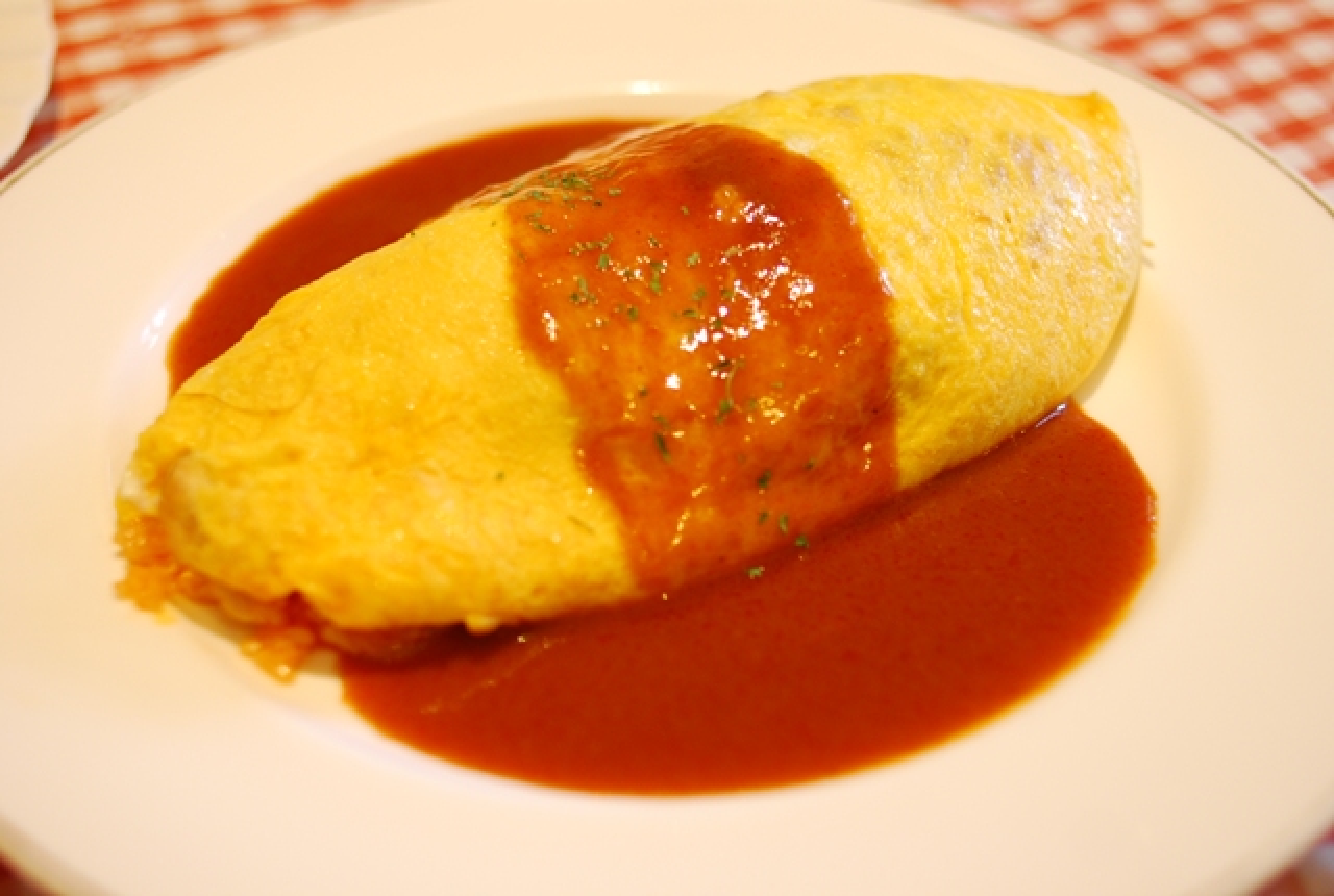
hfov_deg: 37.8
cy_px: 448
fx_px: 1950
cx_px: 667
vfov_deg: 25.9
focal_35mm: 52
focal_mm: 35
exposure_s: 1/30
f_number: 2.8
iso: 400
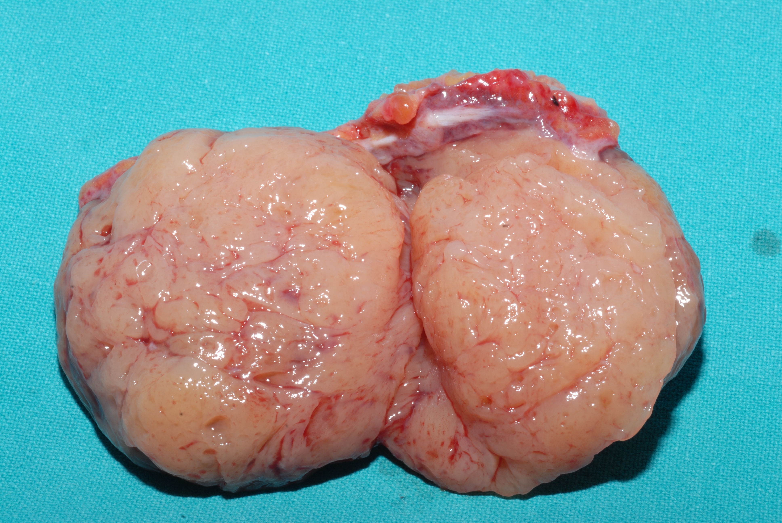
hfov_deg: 22.6
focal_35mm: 90
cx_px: 391
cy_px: 262
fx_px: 1957
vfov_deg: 15.2
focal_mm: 60
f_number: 36
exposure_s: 1/250
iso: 100
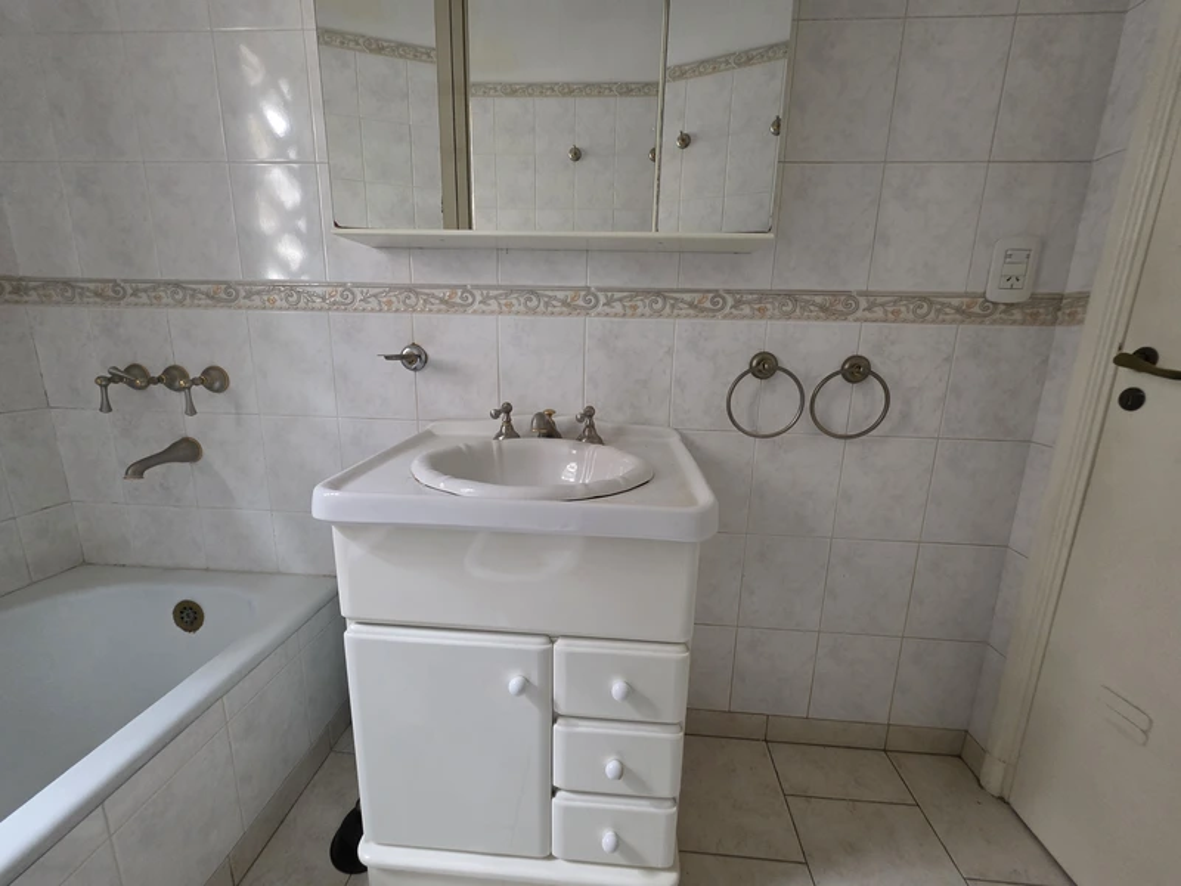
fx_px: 444
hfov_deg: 106.2
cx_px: 590
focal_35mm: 13
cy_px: 443
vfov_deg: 89.9
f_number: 1.9
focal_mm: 2.2
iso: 640
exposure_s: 1/50
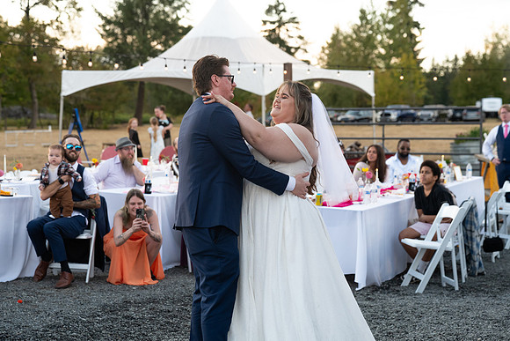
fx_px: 978
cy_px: 170
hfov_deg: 29.2
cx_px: 255
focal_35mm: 69
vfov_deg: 19.7
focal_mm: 69
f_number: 4
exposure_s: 1/500
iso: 1600
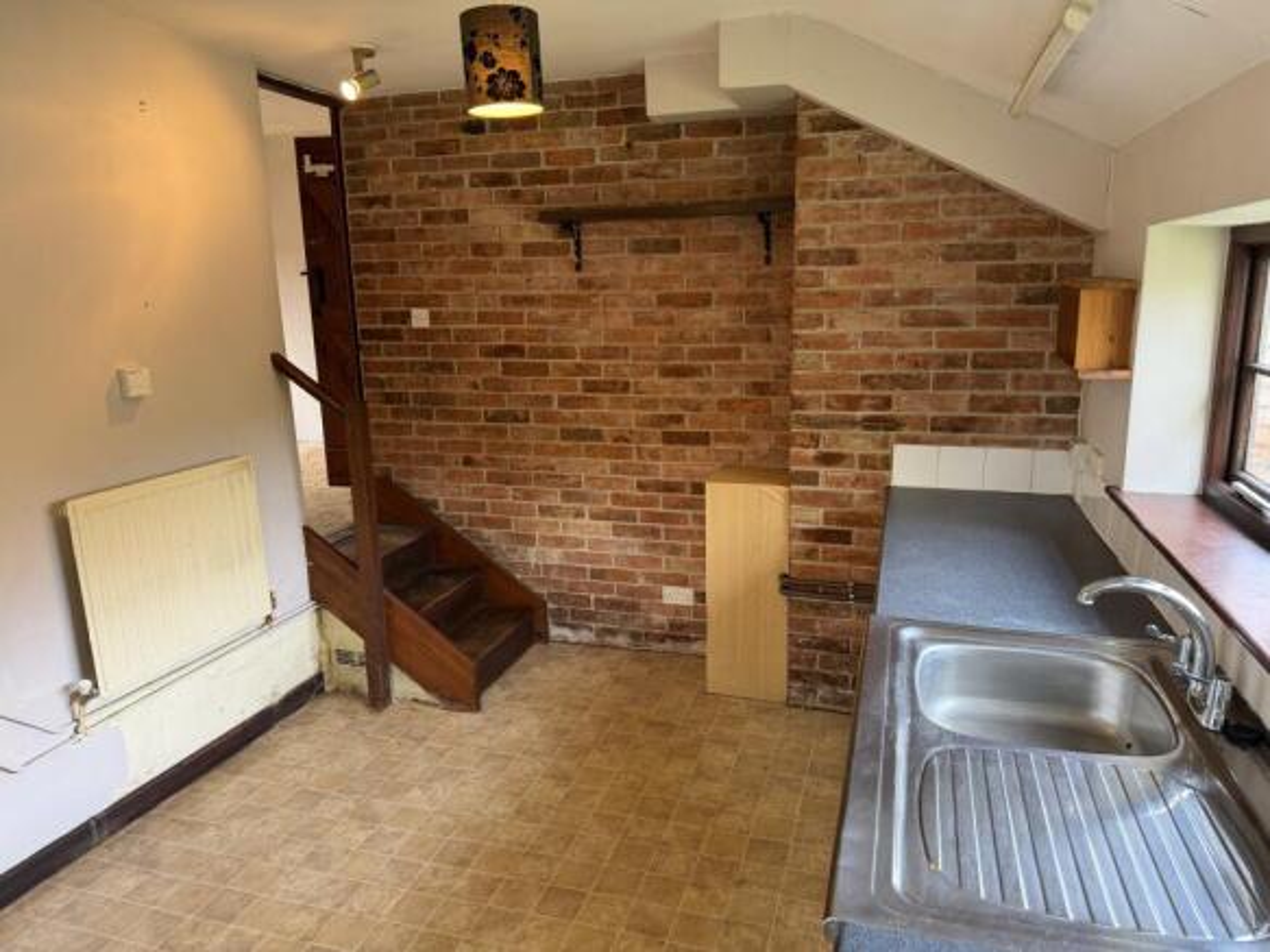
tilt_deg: -11.9
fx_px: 880
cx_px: 635
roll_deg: +1.2
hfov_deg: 71.6
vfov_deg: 56.8
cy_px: 476
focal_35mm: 24
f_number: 1.78
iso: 125
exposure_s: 1/50
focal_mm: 6.76
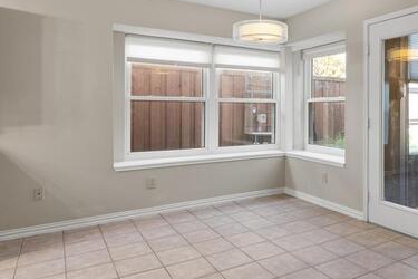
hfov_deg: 61.8
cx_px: 285
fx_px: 337
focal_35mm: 29
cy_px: 114
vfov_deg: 44.8
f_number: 10
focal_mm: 17
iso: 400
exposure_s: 2
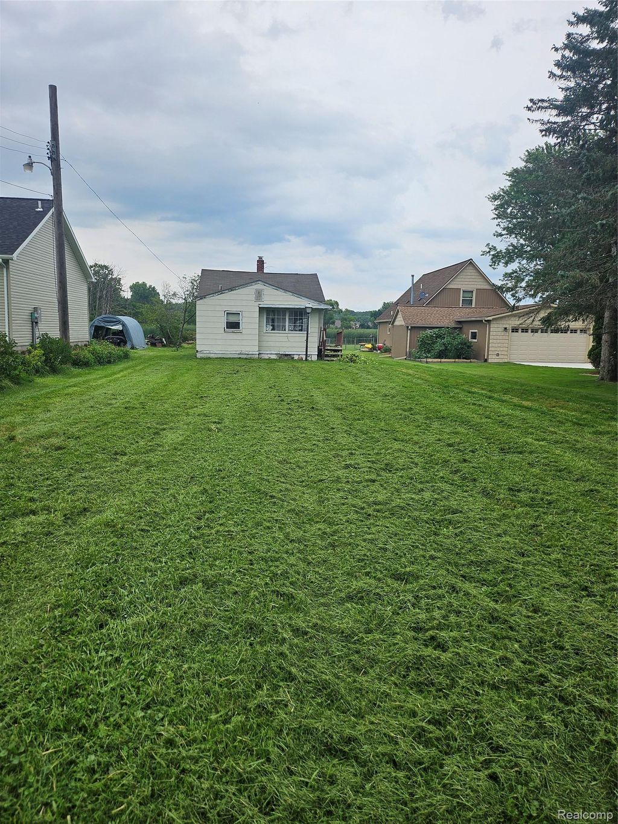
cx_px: 309
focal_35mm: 24
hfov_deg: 56.8
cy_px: 412
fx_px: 571
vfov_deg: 71.6
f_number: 1.8
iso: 50
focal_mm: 5
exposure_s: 1/984
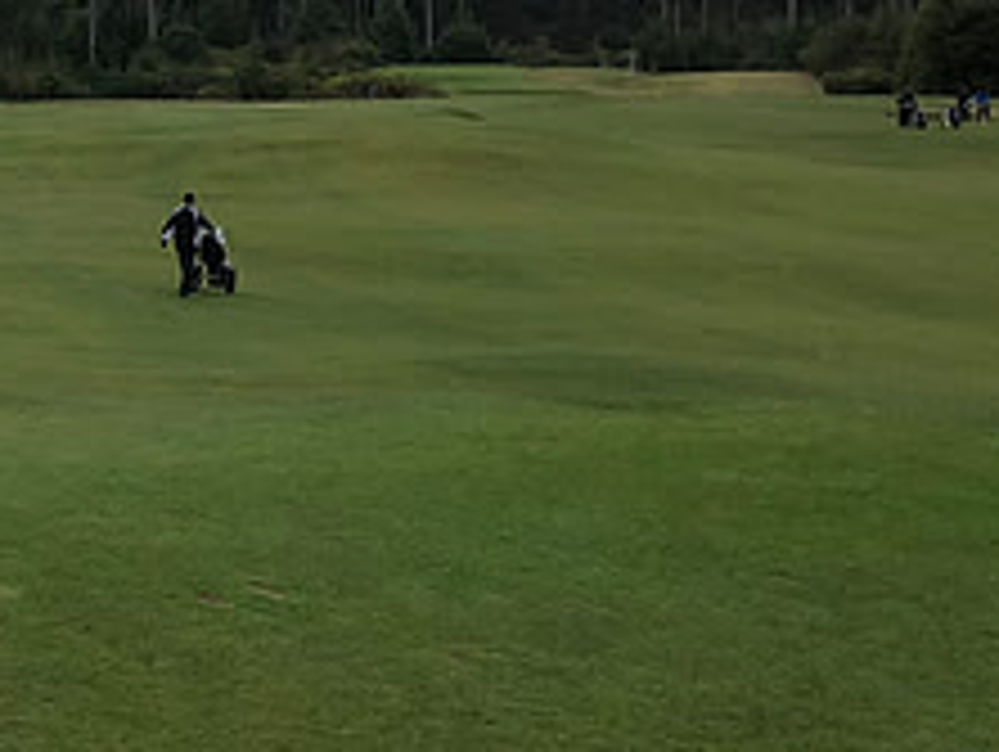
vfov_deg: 19.6
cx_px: -189
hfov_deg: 24.3
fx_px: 2109
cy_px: 7
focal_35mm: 73
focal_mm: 4
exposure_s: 1/657
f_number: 1.8
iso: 20
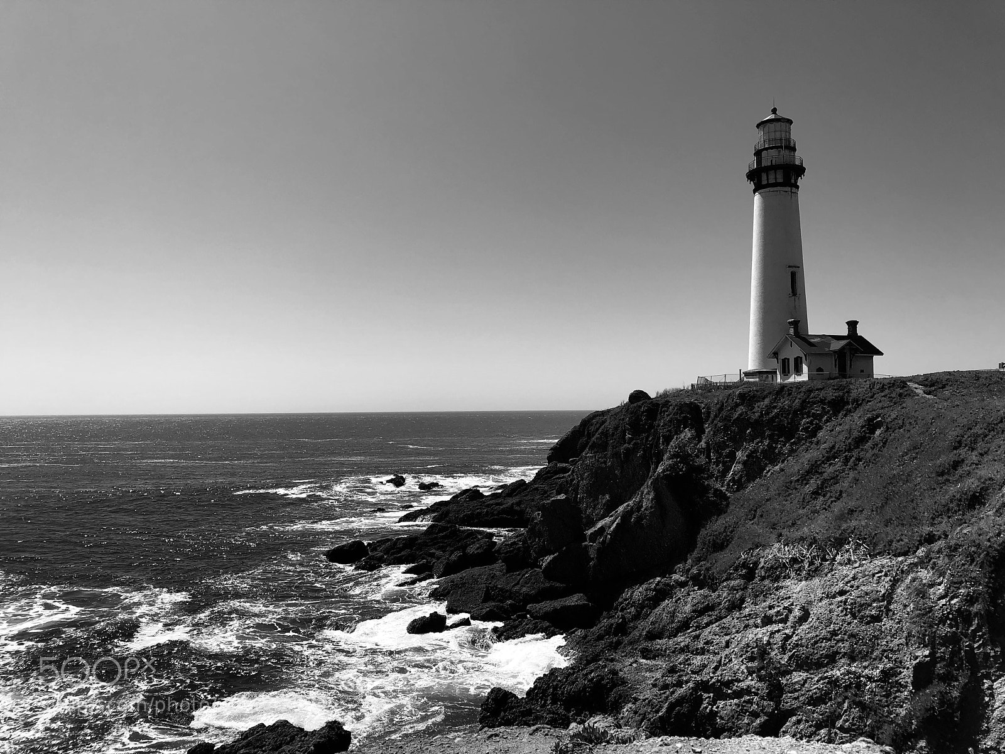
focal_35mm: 28
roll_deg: +1.4
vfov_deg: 49.7
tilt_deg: +2.0
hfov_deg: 63.4
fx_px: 813
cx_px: 502
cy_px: 377
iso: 25
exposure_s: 1/3690
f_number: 1.8
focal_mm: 4
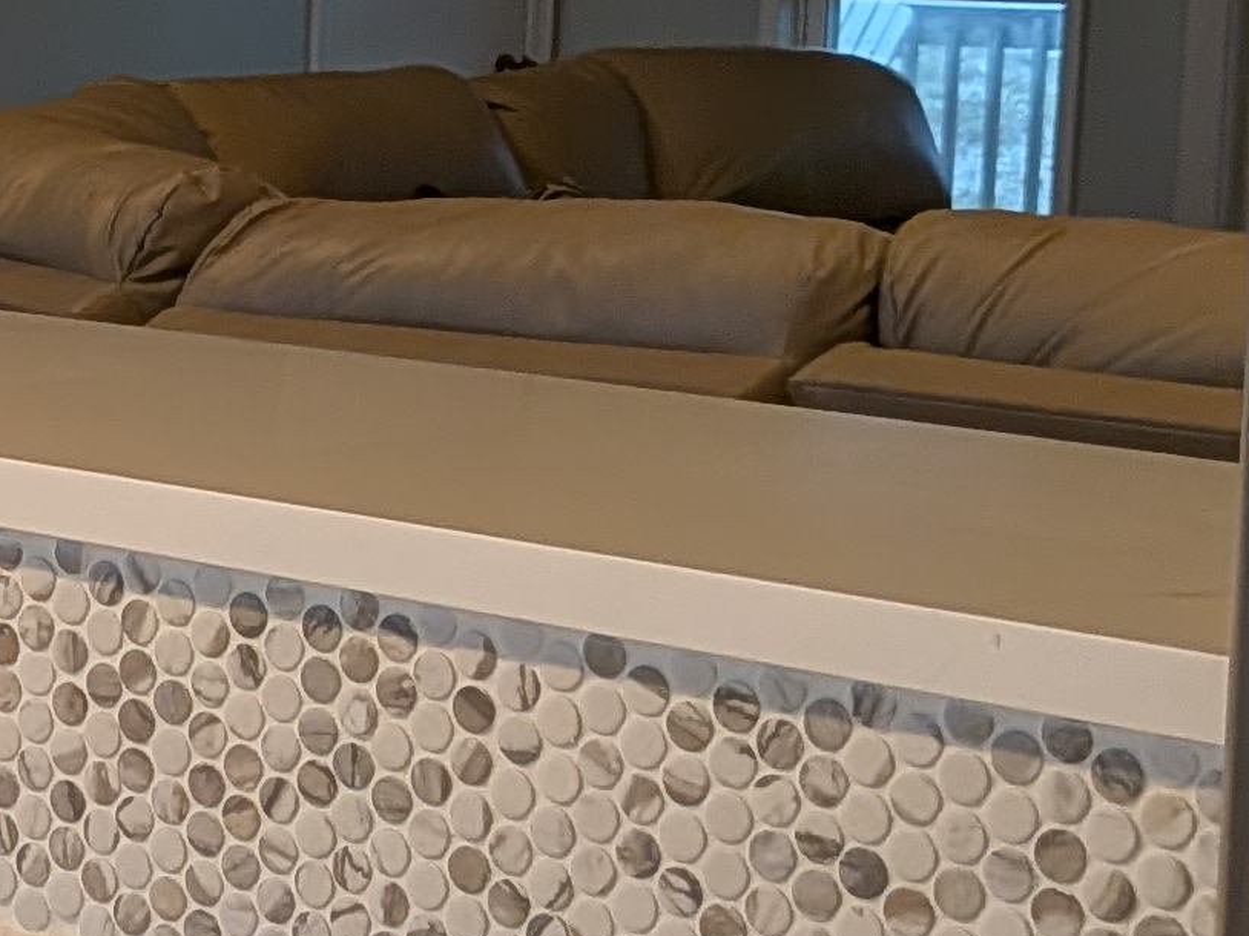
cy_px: 460
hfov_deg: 14.6
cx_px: -1008
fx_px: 4256
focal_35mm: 118
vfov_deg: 12.5
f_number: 1.7
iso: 22
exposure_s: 1/155
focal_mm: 4.53
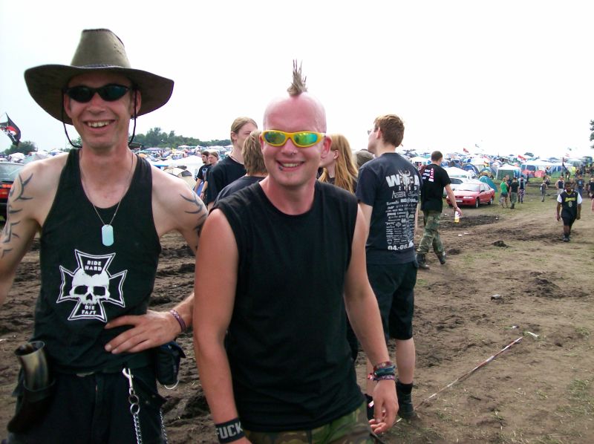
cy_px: 222
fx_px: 617
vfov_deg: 39.6
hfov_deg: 51.4
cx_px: 297
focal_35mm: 36
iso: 80
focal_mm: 6
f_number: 2.7
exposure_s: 1/785
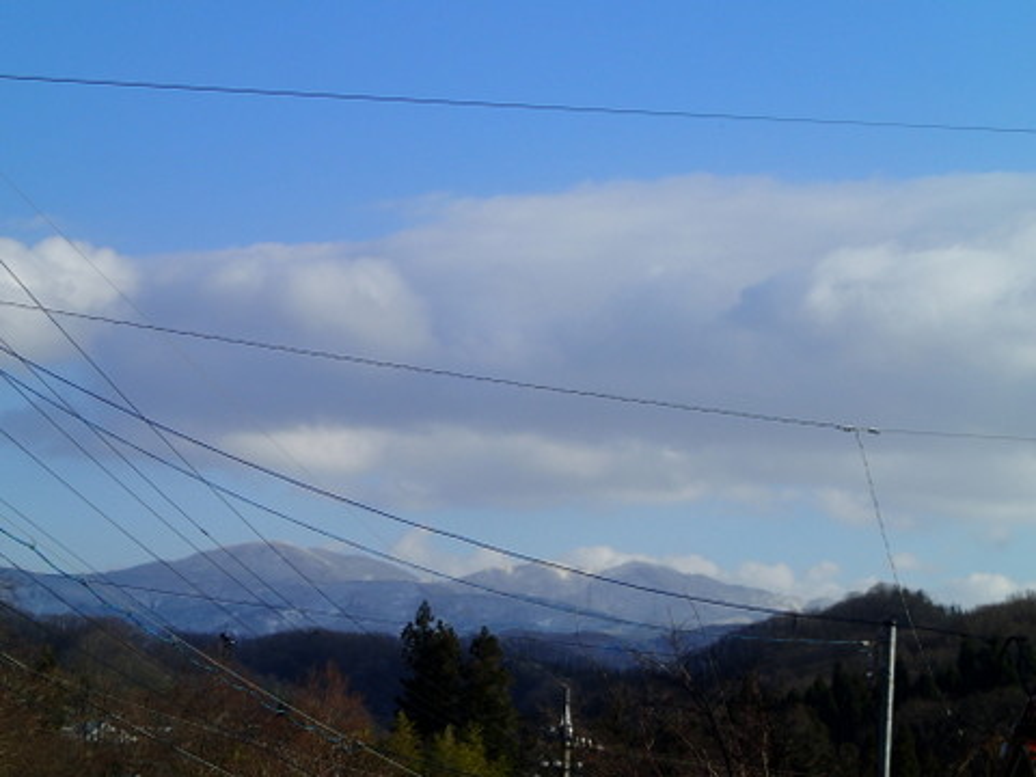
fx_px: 2993
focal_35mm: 100
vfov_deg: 14.8
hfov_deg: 19.6
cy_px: 388
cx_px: 518
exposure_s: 1/400
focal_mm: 18
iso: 100
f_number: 6.3
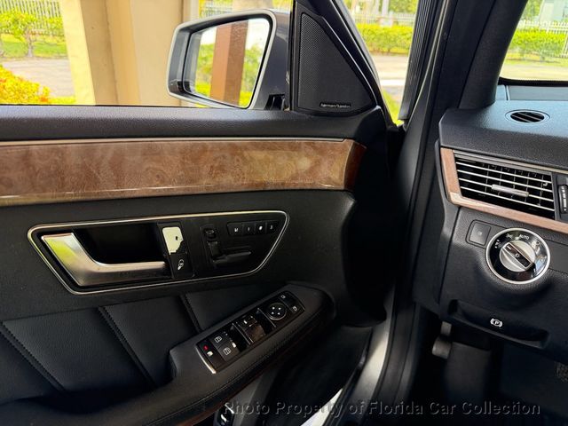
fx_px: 394
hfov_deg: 71.6
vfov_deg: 56.8
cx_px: 284
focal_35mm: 24
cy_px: 213
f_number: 1.78
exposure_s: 1/142
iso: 200
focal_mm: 6.76
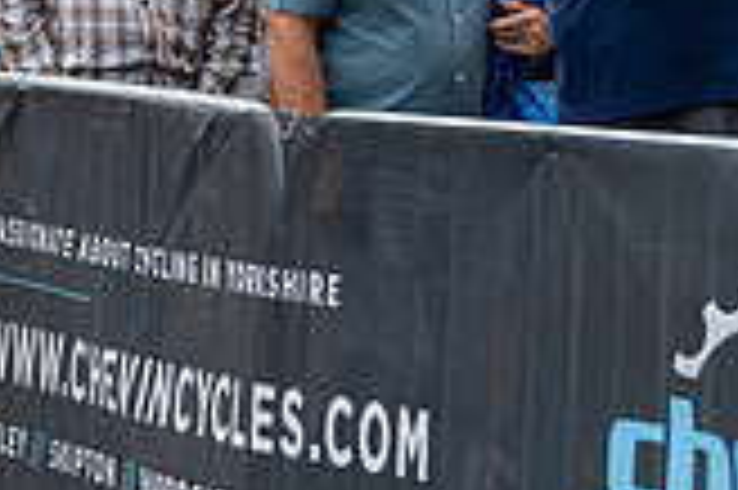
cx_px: -513
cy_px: 124
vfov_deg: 4.1
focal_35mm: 336
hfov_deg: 6.0
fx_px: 6881
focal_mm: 95
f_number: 3.5
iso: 500
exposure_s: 1/800
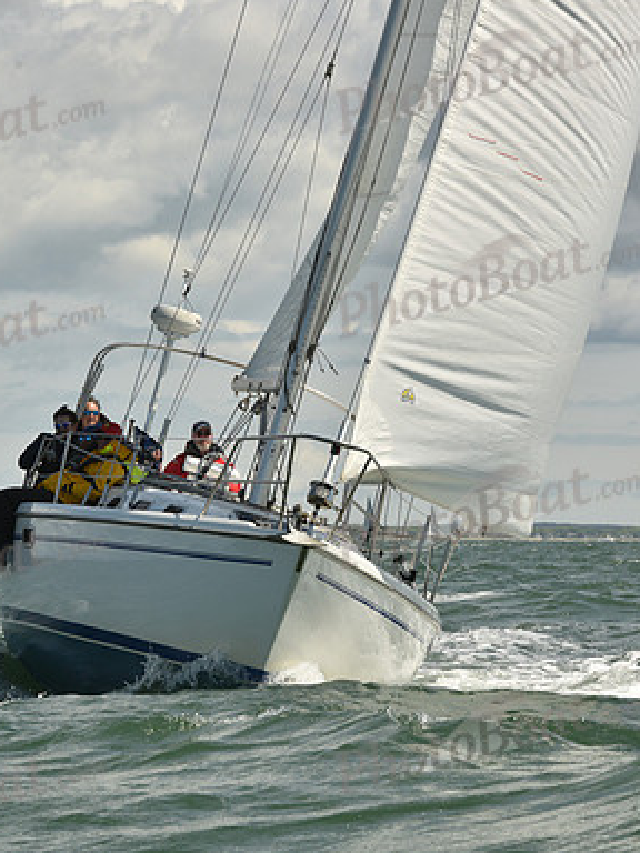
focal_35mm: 196
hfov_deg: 7.6
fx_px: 4832
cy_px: 428
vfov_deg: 10.1
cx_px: 222
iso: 320
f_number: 13
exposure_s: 1/800
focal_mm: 135
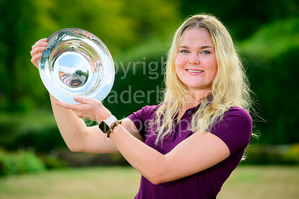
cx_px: 150
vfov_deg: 8.9
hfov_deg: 13.2
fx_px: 1288
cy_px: 100
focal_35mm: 155
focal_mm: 155
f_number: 4
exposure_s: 1/200
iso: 160
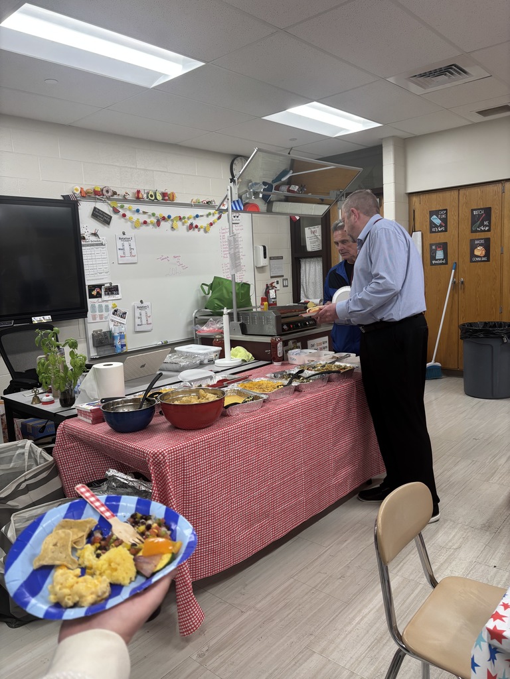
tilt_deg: -9.0
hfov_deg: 53.1
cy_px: 340
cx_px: 255
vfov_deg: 67.3
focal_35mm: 26
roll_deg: +2.7
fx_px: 511
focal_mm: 5.96
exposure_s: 1/120
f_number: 1.6
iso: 100
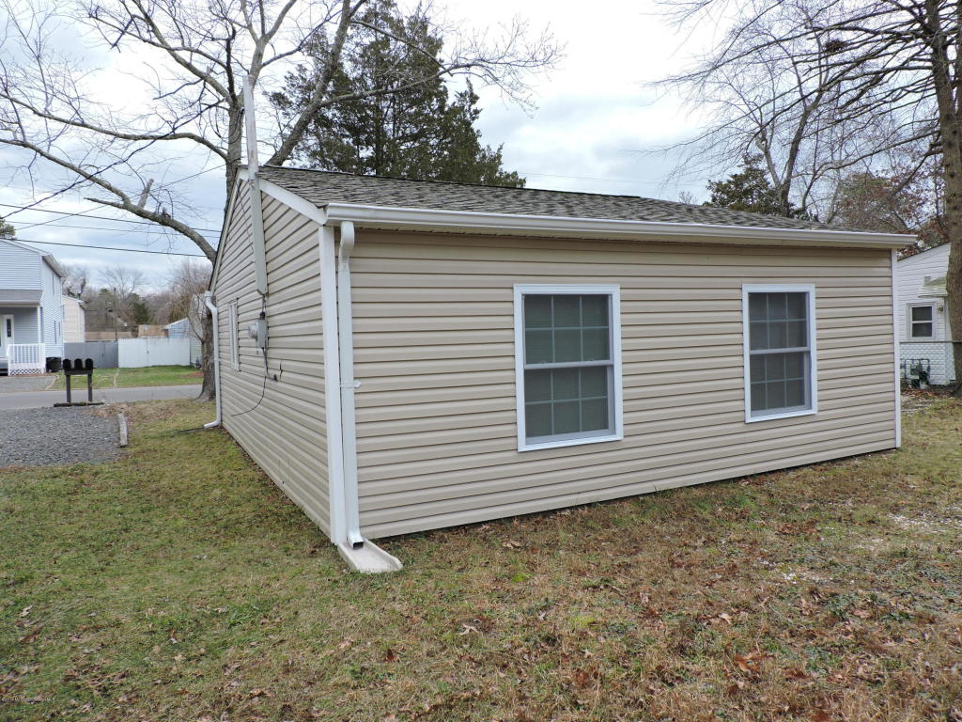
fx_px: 667
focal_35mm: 24
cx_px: 481
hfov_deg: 71.6
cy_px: 361
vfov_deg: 56.8
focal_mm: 4.3
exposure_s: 1/320
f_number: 3
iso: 100
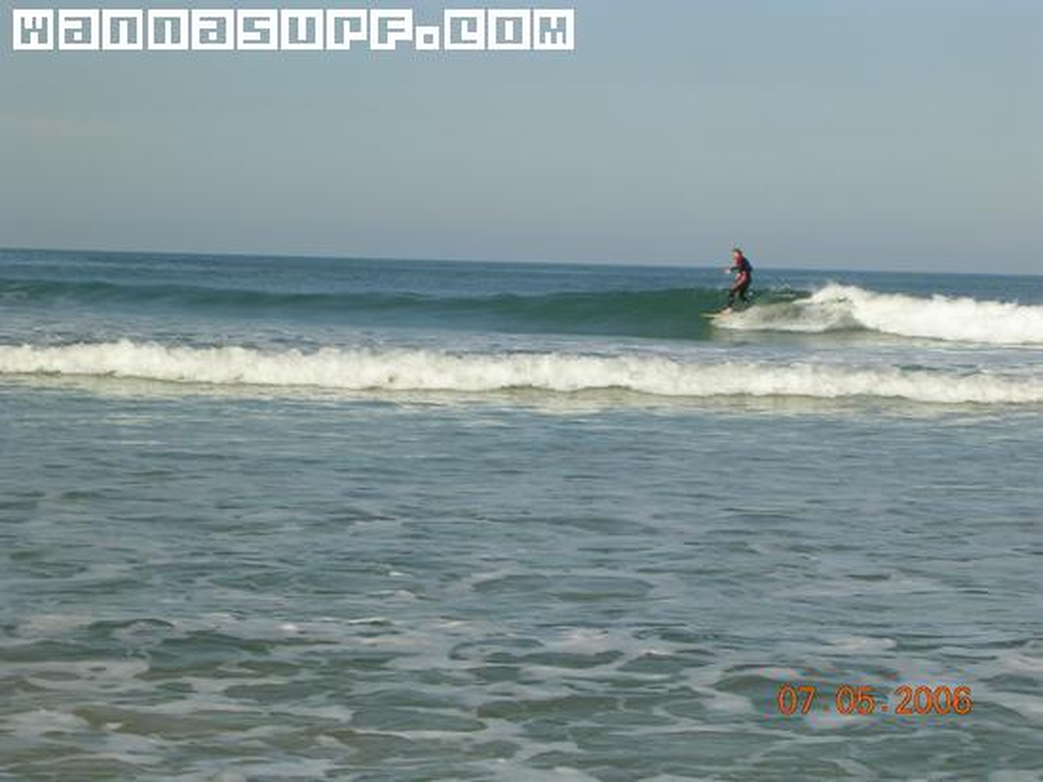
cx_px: 522
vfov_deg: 12.9
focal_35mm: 115
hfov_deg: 17.1
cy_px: 391
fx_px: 3466
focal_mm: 17.4
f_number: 4.9
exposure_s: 1/522
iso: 50
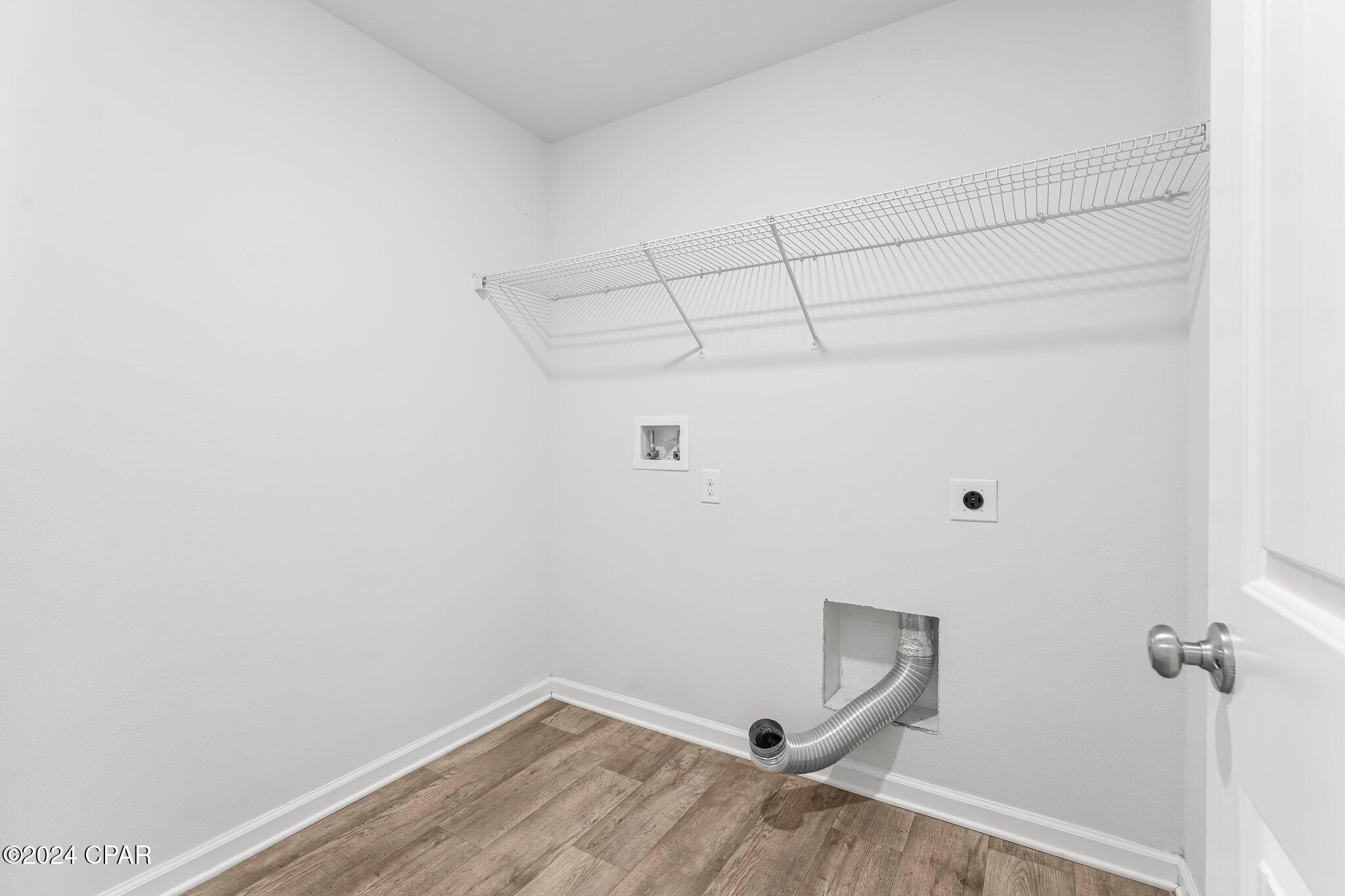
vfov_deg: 74.4
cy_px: 448
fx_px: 590
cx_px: 672
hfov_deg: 97.5
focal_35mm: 16
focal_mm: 15.8
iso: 400
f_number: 8
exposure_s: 1/4
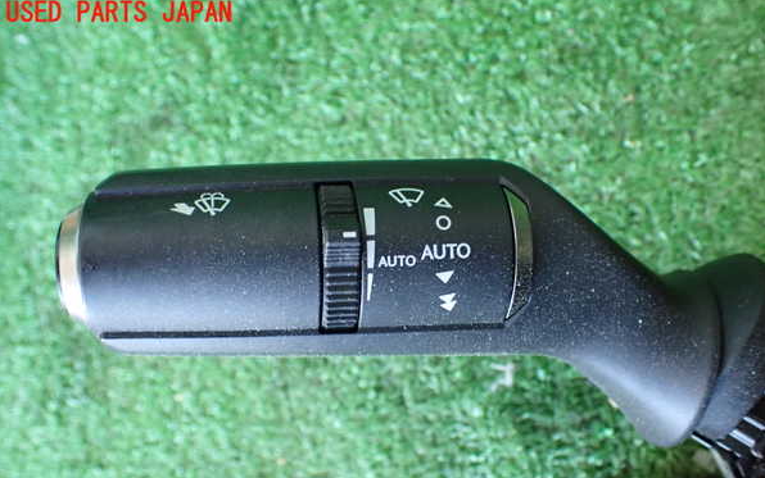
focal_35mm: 32
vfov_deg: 39.3
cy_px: 286
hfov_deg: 59.6
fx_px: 667
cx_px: 384
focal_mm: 5.4
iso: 800
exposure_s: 1/60
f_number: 2.3
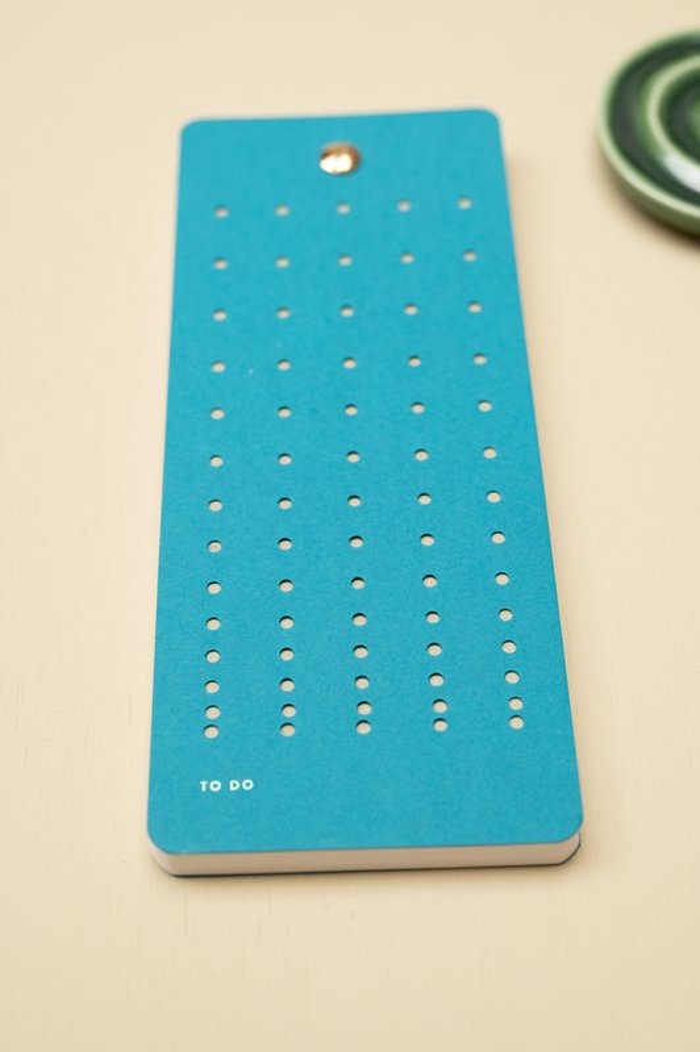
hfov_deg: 26.9
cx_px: 350
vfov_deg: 39.6
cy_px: 526
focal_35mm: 50
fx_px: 1461
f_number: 5.6
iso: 3200
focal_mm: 50
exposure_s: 1/200
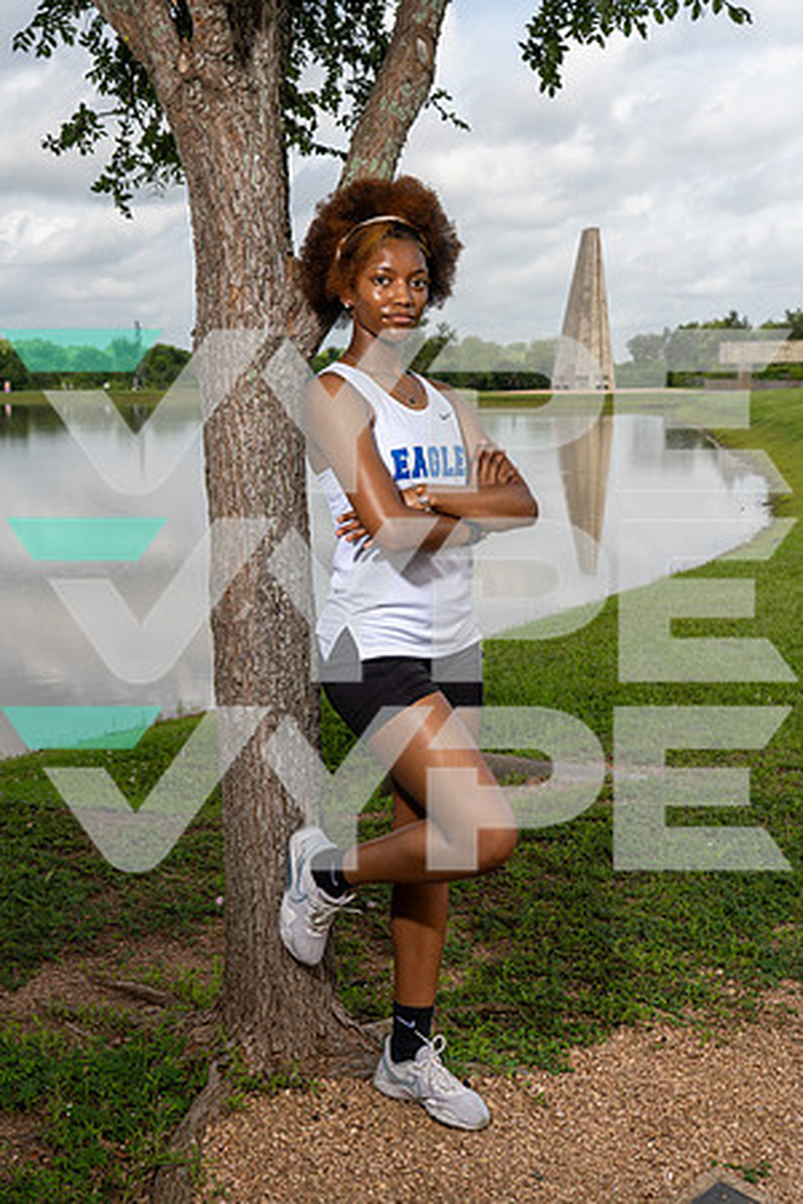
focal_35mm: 44
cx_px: 402
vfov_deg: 44.5
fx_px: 1472
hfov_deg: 30.5
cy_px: 602
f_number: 8
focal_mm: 44
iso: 100
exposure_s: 1/250
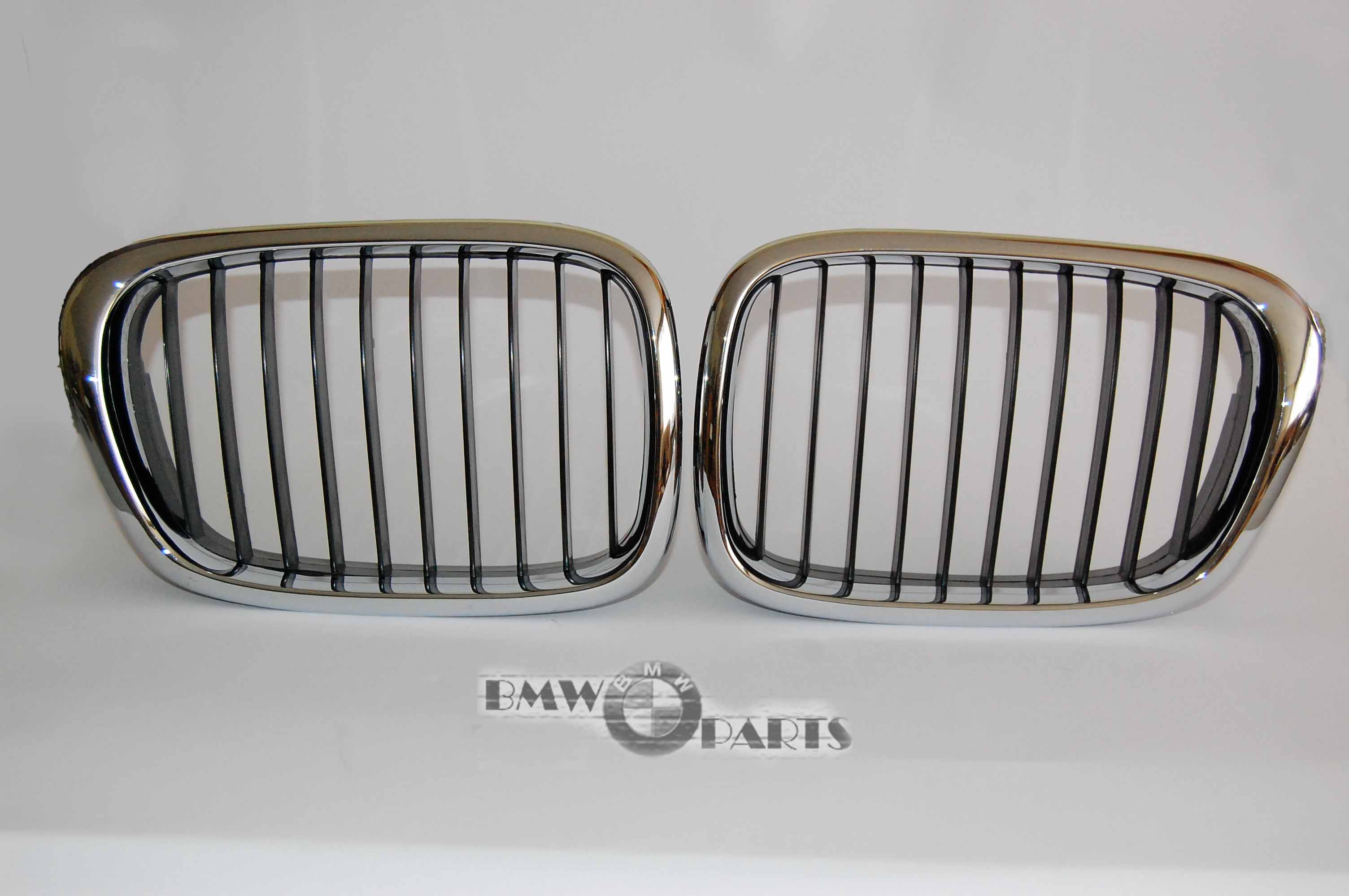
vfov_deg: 28.0
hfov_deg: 41.1
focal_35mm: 48
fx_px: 1797
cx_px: 674
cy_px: 448
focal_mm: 32
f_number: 5.6
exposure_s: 1/200
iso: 1600
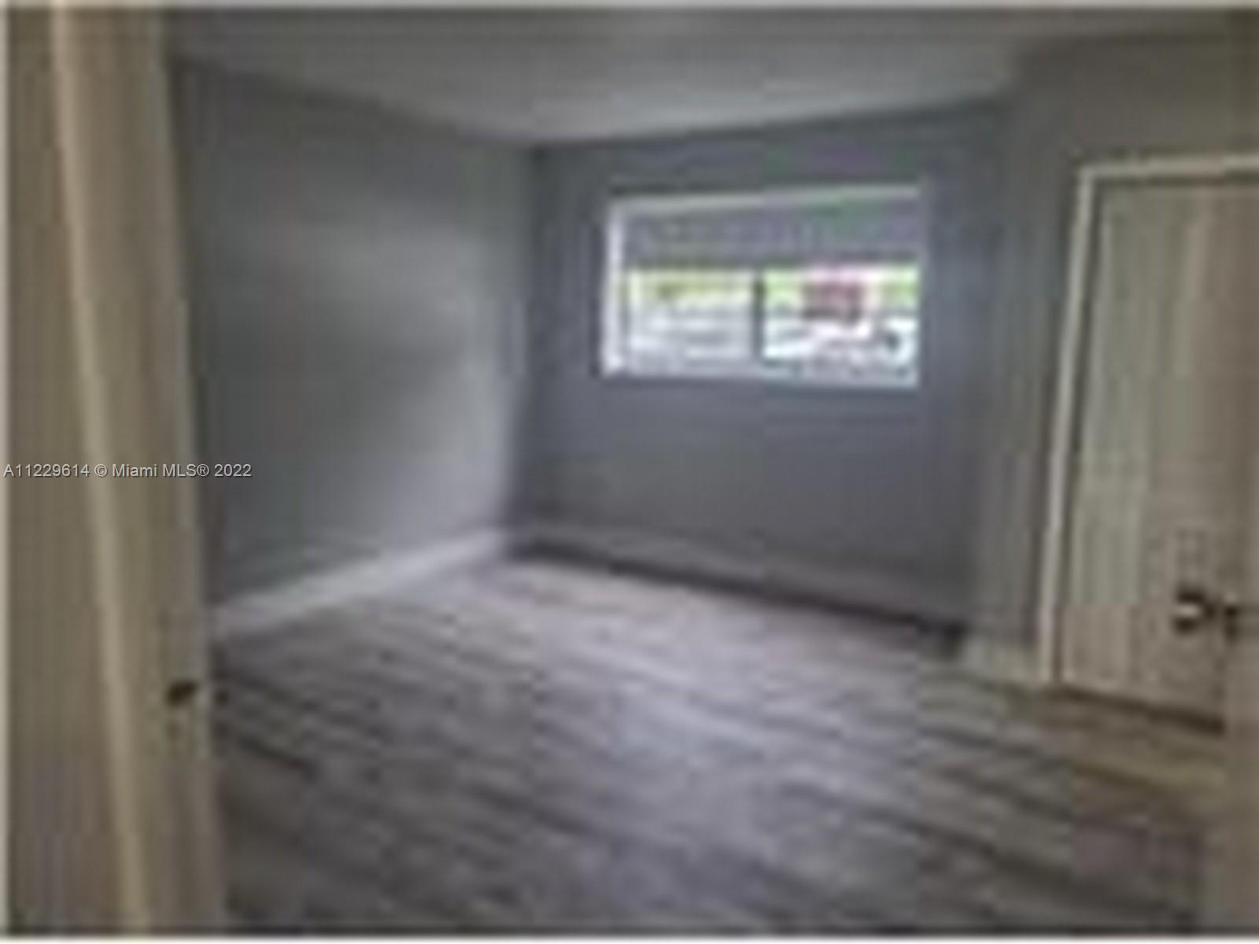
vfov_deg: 54.9
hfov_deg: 69.4
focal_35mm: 25
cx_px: 630
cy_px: 472
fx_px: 909
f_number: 1.8
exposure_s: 1/59
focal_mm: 7
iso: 125
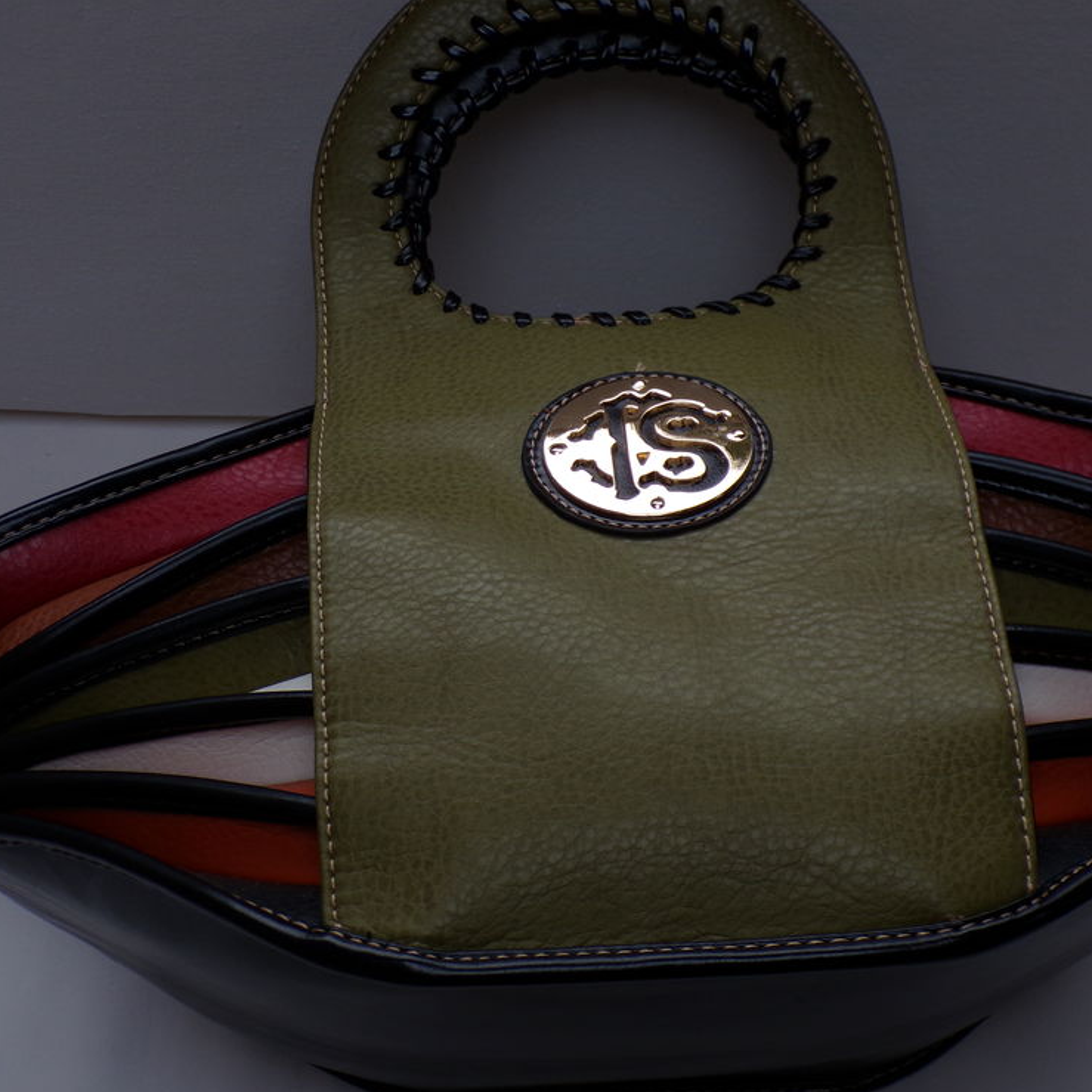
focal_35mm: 67
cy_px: 553
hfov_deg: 25.7
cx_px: 604
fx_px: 2391
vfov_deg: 25.7
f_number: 3.7
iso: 100
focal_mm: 10.1
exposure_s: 1/200
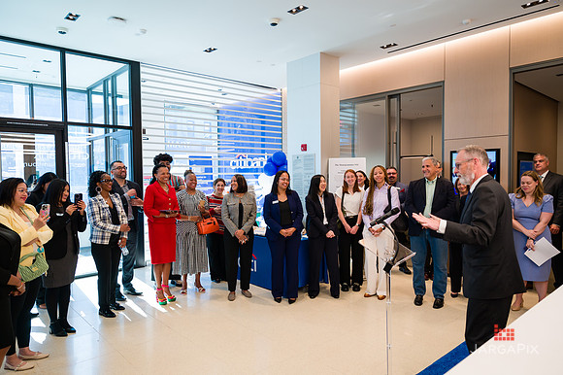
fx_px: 383
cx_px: 282
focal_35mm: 24
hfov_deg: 72.7
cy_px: 188
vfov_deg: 52.2
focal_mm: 24
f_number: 3.2
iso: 400
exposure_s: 1/200
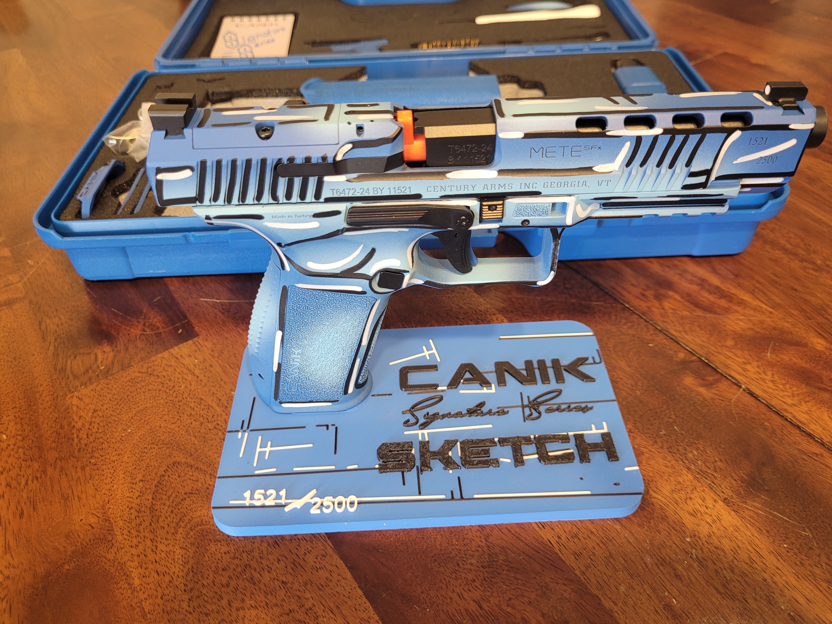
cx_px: 416
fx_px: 625
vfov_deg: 53.1
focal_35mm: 26
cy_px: 312
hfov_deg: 67.3
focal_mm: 5.4
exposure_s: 1/40
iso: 250
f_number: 1.8
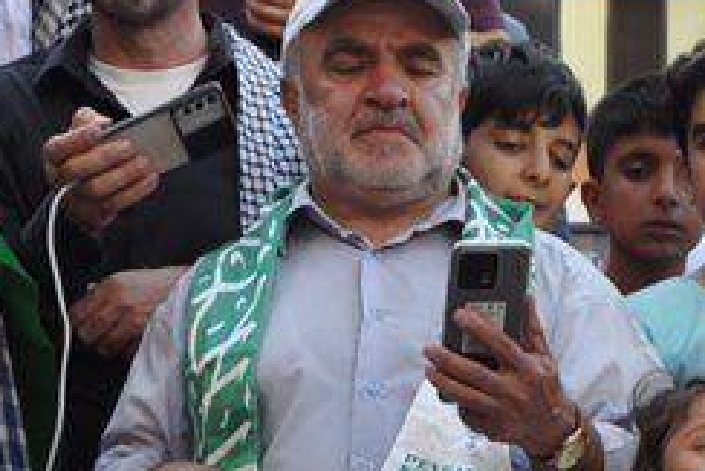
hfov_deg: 13.4
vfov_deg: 8.3
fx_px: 2959
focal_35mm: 151
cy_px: 1138
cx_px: 662
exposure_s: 1/125
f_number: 5.6
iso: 360
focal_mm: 18
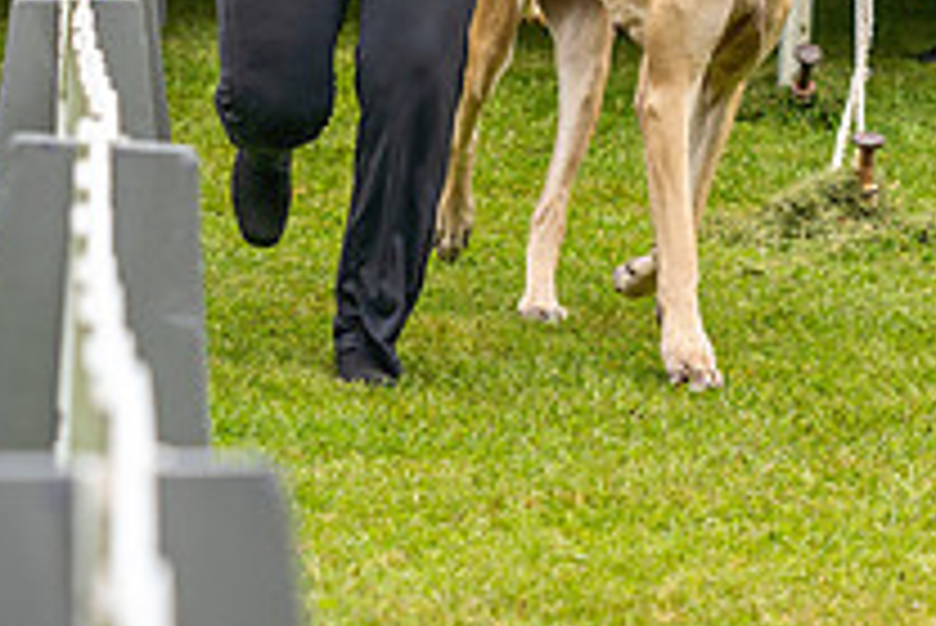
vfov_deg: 5.7
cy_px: -236
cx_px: 702
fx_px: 6244
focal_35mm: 240
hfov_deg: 8.6
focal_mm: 86
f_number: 4
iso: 640
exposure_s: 1/800
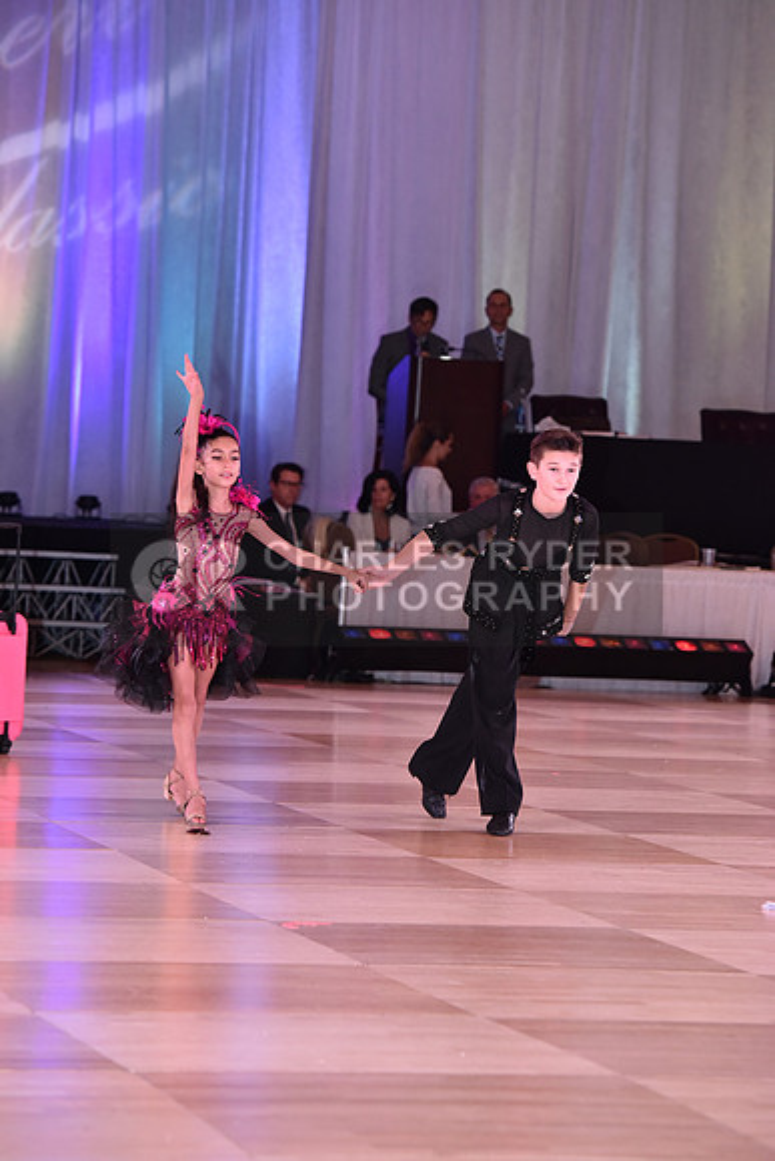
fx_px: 4356
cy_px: 580
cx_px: 388
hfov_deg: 10.2
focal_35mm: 135
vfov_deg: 15.2
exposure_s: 1/250
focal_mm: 135
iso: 2000
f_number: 5.6
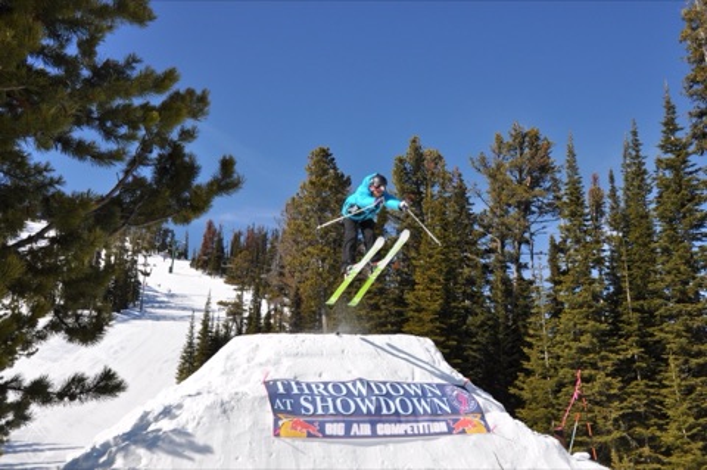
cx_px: 354
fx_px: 706
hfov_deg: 53.2
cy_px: 235
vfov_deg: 36.8
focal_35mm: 36
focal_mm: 24
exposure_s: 1/500
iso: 200
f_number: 11
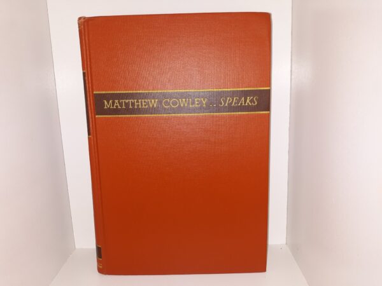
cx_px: 191
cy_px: 143
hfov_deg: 63.4
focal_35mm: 28
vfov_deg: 49.7
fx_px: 309
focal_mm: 3.7
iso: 50
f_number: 1.7
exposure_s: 1/120
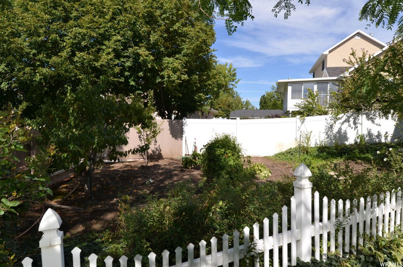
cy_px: 134
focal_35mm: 22
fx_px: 251
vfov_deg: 55.9
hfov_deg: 77.4
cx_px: 202
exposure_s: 1/250
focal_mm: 15
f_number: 8
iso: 100
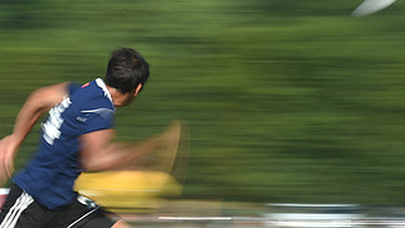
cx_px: 91
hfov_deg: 5.7
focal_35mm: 377
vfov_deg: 3.2
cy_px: 207
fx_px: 4048
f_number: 22
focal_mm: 200
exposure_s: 1/20
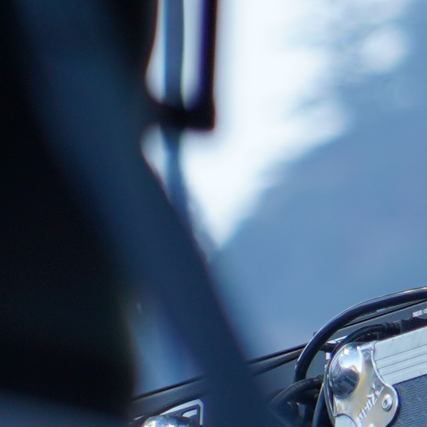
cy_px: -242
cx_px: 1131
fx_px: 10369
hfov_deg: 2.3
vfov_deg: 2.4
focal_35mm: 743
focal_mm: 105
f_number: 4
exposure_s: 1/125
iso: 160
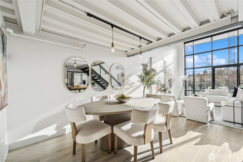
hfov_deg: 104.3
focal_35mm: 14
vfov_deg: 81.2
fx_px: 94
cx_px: 122
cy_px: 81
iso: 100
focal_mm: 14
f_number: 8
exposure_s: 1/100
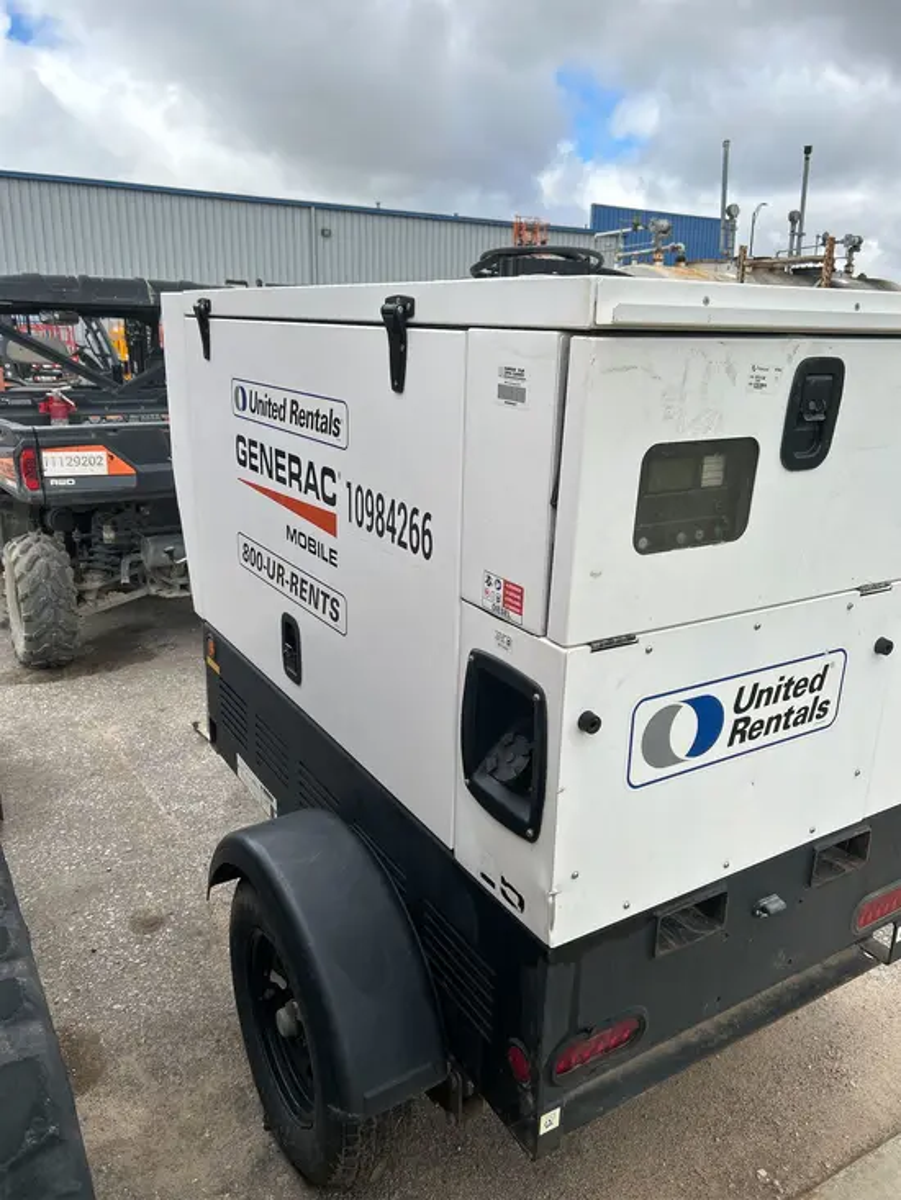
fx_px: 902
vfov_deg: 67.3
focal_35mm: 26
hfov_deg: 53.1
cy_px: 600
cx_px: 450
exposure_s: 1/1972
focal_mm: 5.7
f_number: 1.5
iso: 50
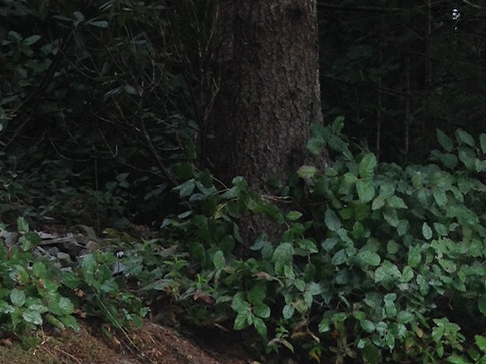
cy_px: 781
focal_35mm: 121
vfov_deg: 10.9
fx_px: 1699
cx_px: 470
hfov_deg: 16.0
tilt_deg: -8.3
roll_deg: +0.7
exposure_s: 1/287
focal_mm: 4.28
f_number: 2.4
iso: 50
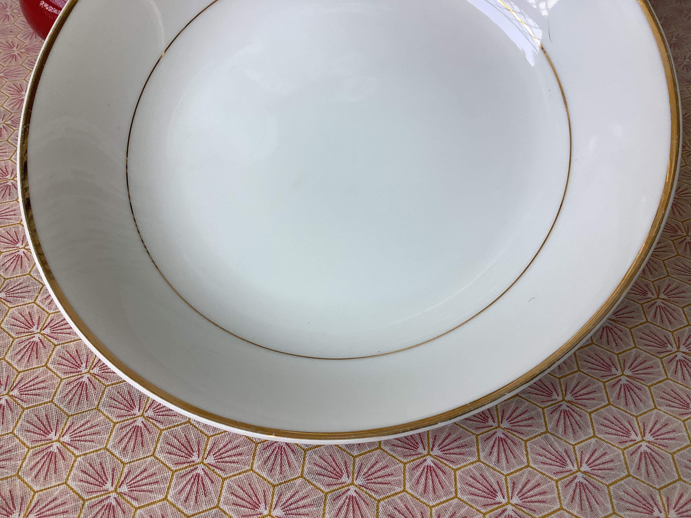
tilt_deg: -44.3
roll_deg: -1.3
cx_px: 346
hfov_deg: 58.4
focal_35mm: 31
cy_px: 259
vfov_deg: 45.4
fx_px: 619
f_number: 2.4
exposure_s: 1/120
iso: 50
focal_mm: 3.3
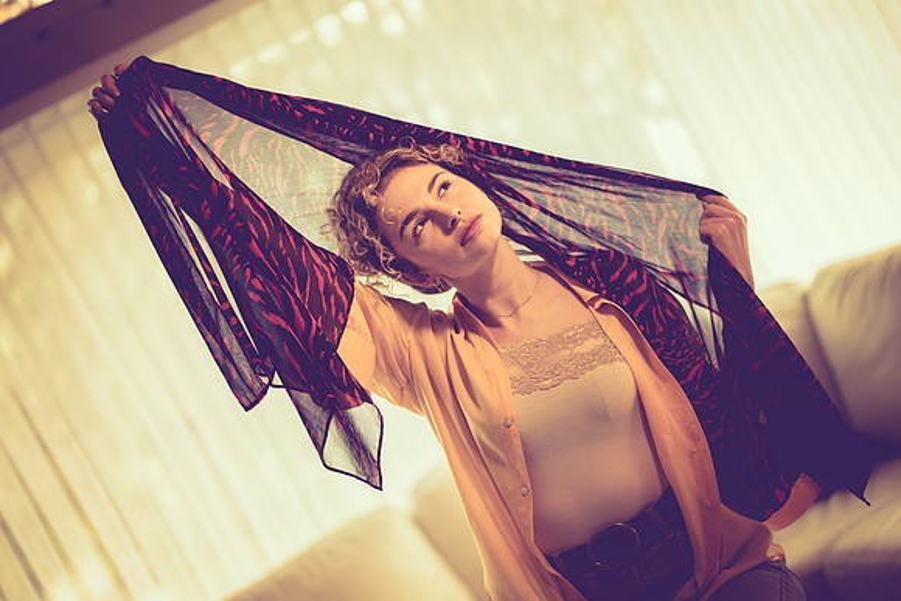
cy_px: 300
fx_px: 2128
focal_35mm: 85
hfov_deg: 23.9
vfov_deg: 16.1
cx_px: 450
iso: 640
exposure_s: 1/200
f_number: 1.8
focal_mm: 85
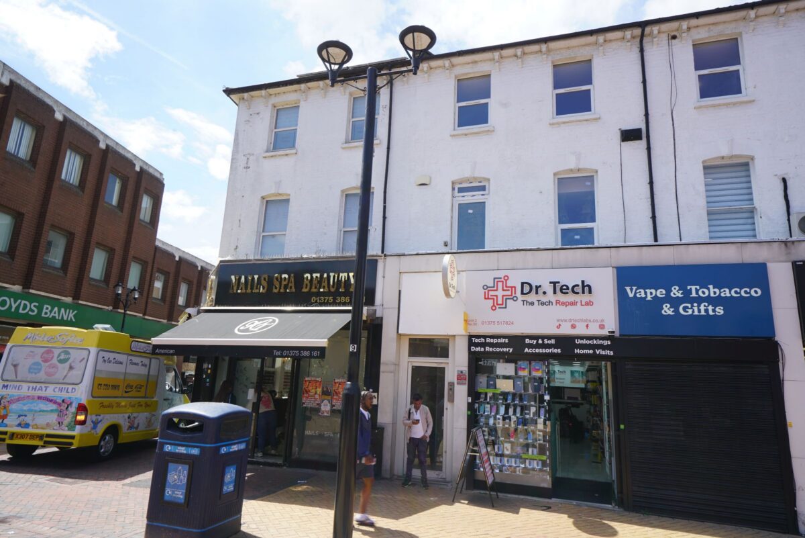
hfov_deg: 78.6
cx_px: 402
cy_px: 269
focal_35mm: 22
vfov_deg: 57.3
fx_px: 492
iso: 100
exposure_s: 1/80
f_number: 11
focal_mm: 22
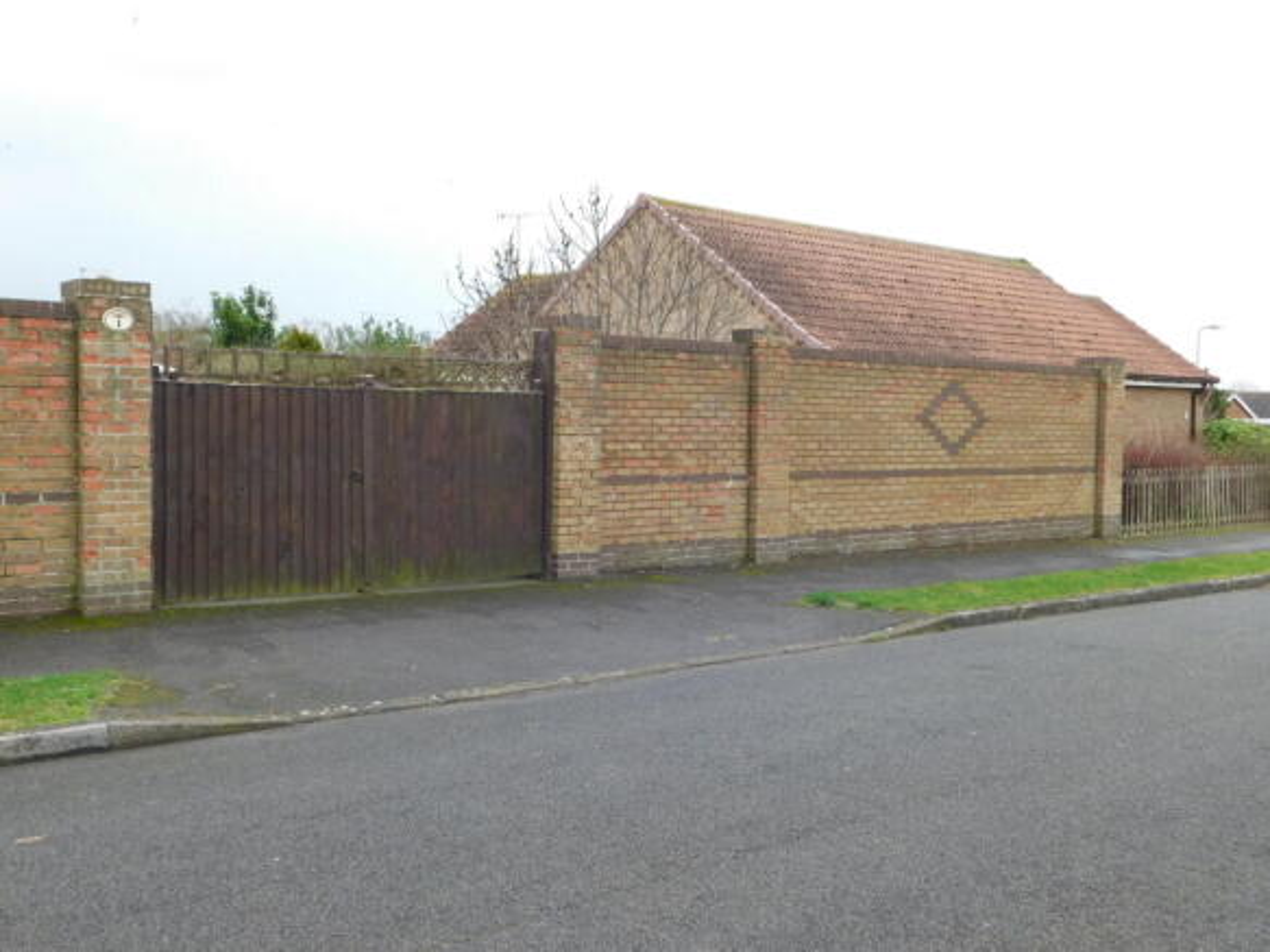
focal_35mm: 36
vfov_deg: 39.6
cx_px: 635
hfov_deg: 51.4
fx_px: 1321
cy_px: 476
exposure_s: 1/250
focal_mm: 6.3
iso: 125
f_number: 3.5
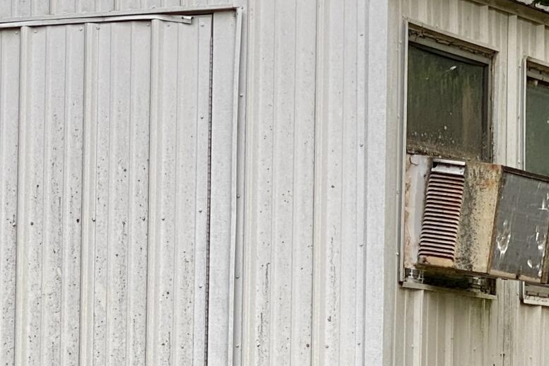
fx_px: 3188
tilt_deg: +3.0
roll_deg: -1.1
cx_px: 189
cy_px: 284
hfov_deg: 9.8
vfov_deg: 6.6
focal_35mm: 209
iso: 20
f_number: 2
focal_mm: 6
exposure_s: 1/237
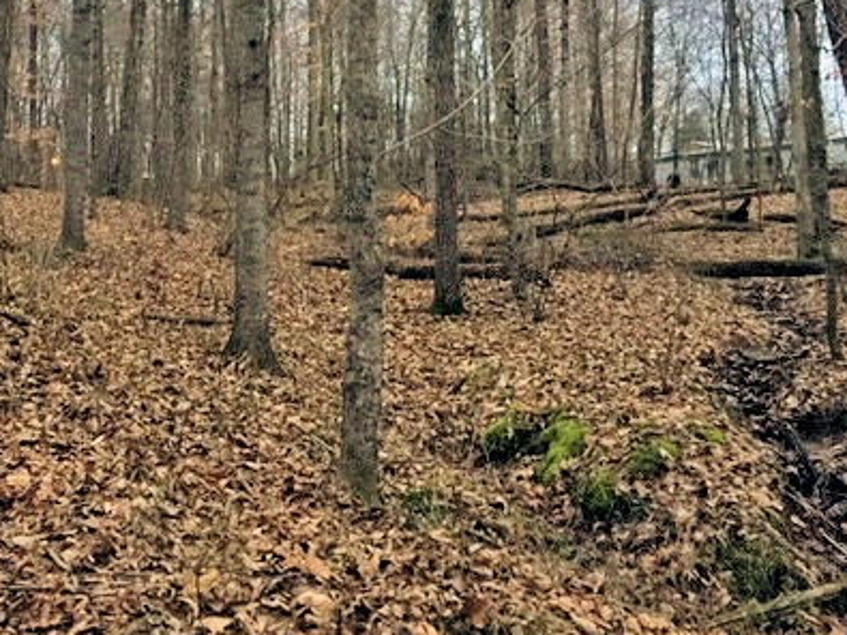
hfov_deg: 39.1
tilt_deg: +6.9
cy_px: 144
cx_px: 191
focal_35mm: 47
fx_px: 1150
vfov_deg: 30.3
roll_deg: -0.2
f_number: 2.2
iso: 125
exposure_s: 1/15
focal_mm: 4.15
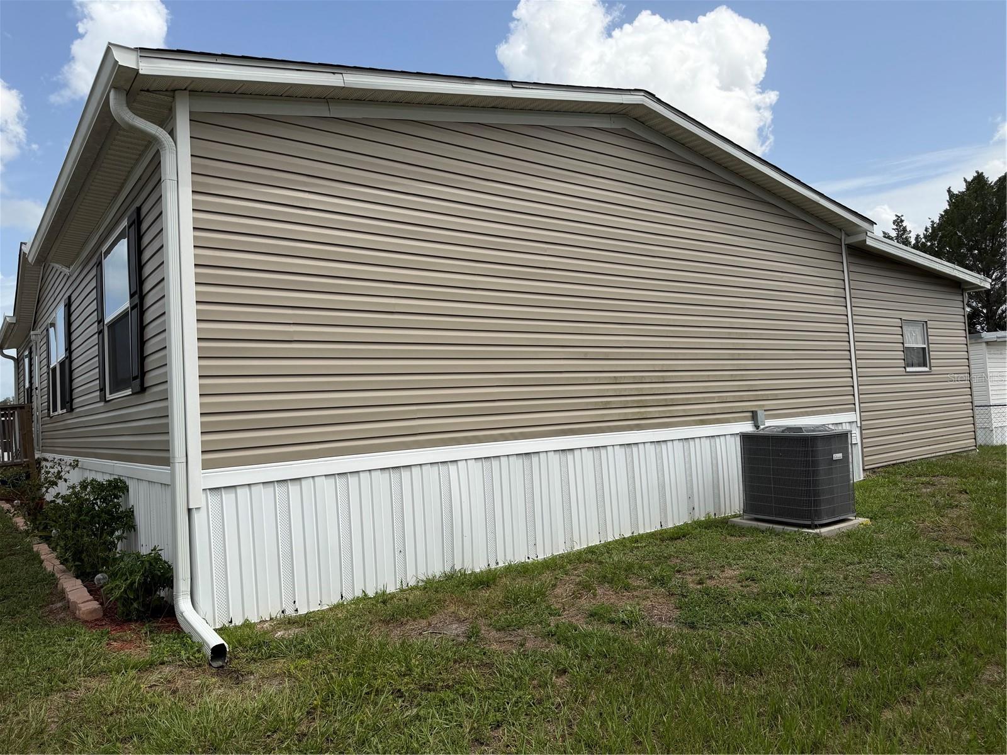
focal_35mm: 24
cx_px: 504
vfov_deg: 56.8
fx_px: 698
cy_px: 378
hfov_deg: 71.6
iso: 80
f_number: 1.78
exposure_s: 1/6711
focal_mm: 6.76
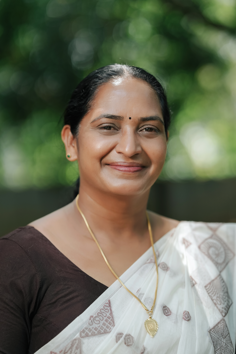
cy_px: 177
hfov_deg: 16.1
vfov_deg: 23.9
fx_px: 836
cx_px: 118
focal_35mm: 85
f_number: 2
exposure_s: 1/2500
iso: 640
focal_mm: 85
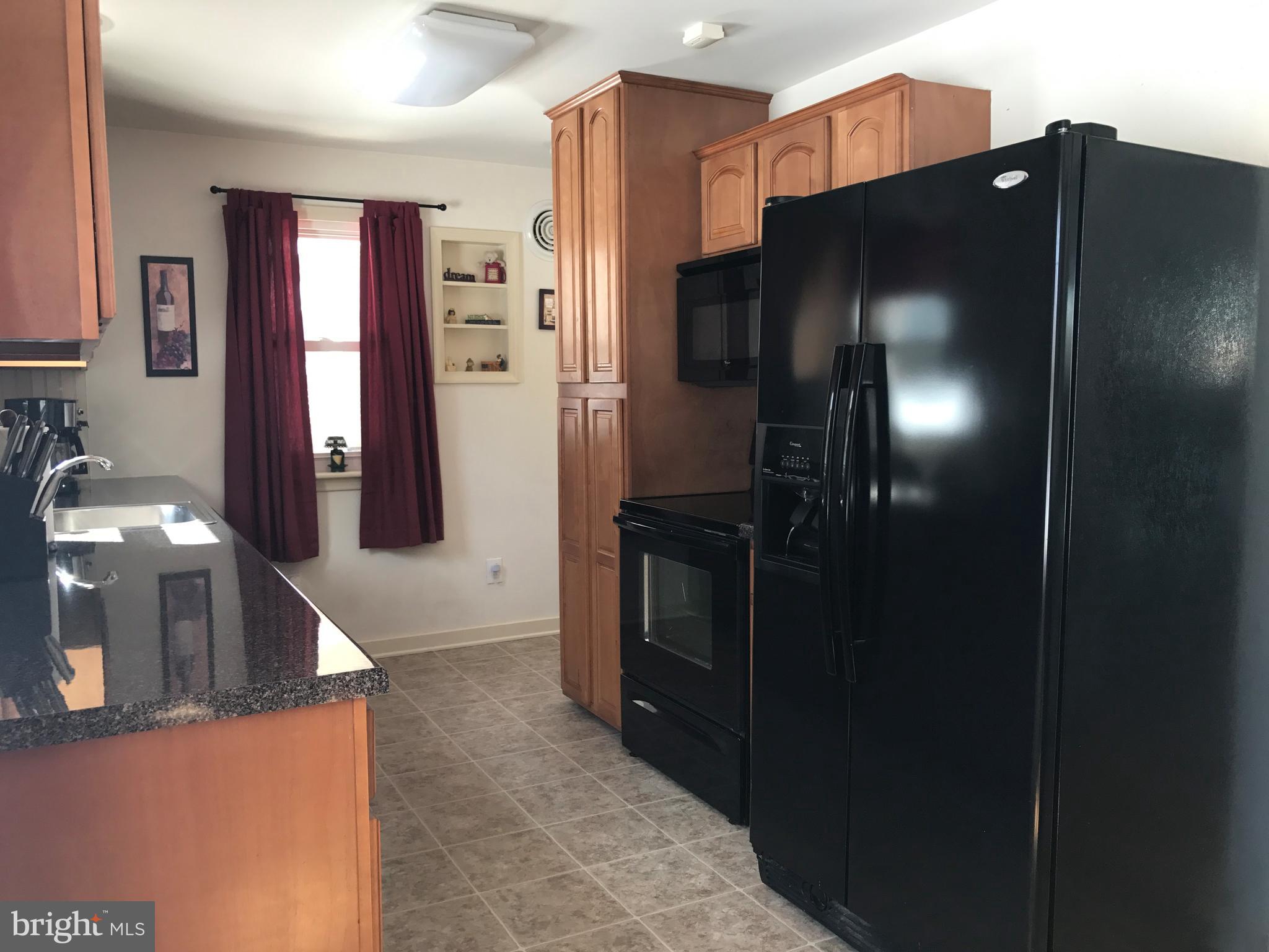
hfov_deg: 63.4
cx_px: 634
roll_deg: +1.8
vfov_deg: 49.7
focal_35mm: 28
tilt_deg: -4.2
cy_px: 476
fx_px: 1026
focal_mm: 3.99
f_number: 1.8
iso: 32
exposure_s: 1/60
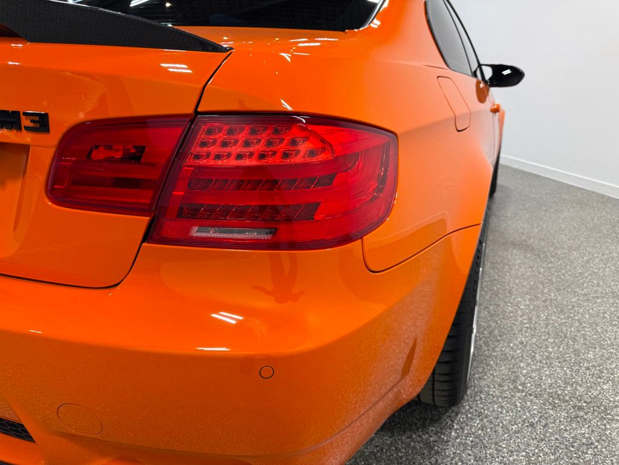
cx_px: 310
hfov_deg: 71.6
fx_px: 429
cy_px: 232
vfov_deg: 56.8
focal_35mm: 24
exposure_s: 1/227
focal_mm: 6.76
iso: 80
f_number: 1.78
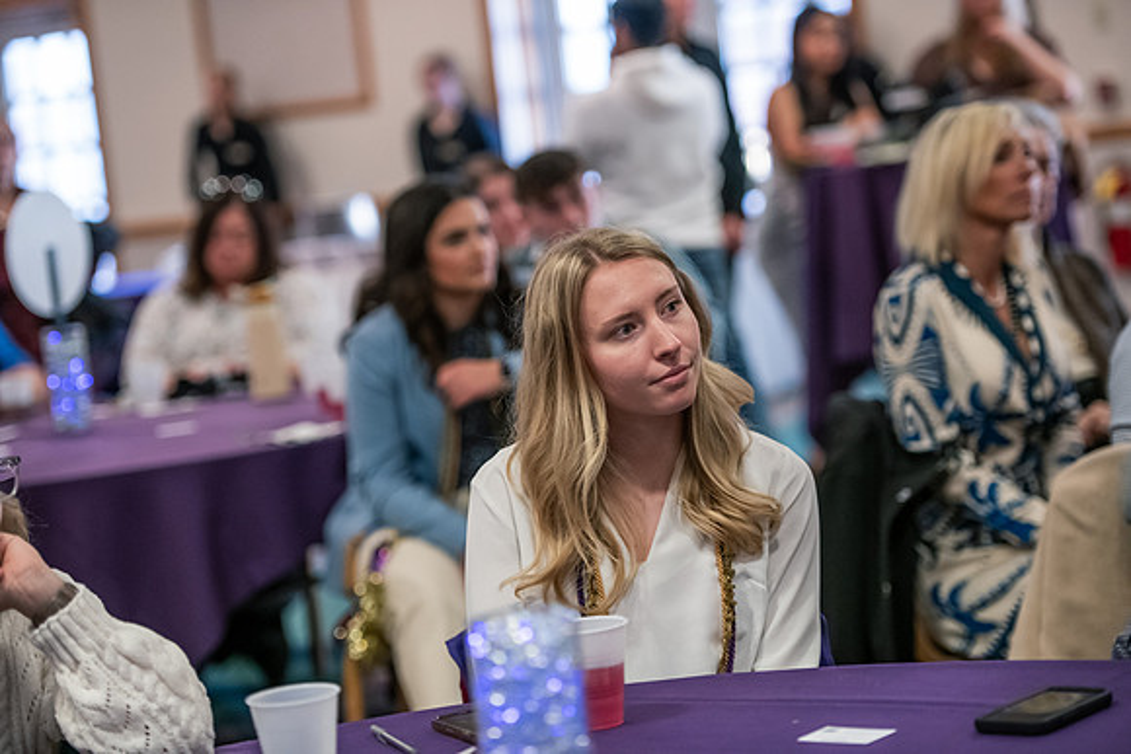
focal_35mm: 105
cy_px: 377
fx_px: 3299
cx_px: 566
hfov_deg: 19.5
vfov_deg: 13.0
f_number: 2.8
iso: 2500
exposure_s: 1/160
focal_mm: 105
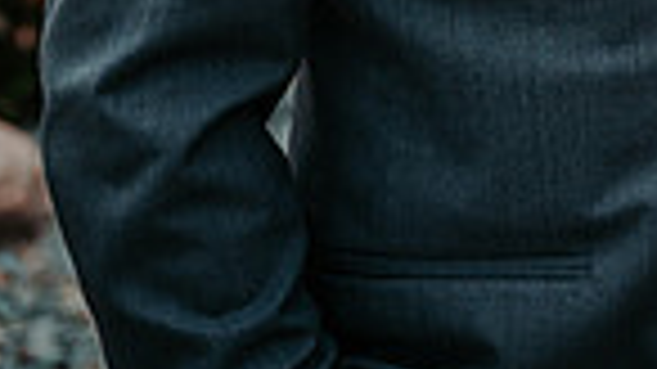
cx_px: 628
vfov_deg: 7.0
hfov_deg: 12.9
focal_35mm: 165
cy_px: -441
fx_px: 2873
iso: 200
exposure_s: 1/1000
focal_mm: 51
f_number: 2.8
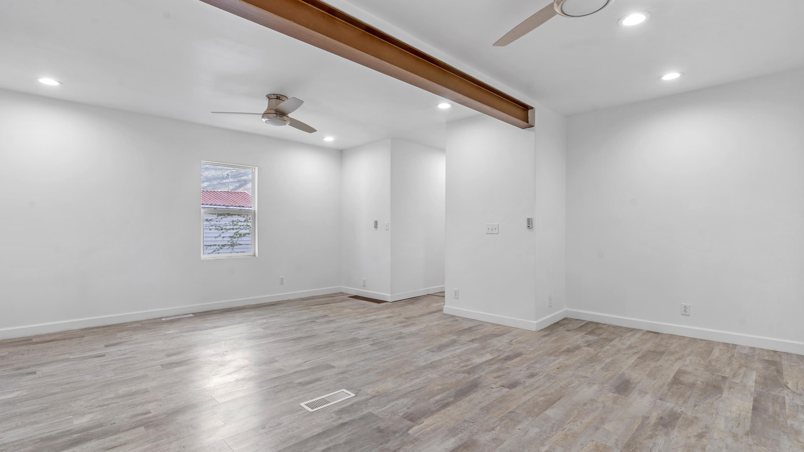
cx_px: 397
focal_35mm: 17
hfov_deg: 95.9
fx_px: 362
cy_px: 233
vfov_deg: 63.9
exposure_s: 1/2
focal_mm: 16
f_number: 9
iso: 160
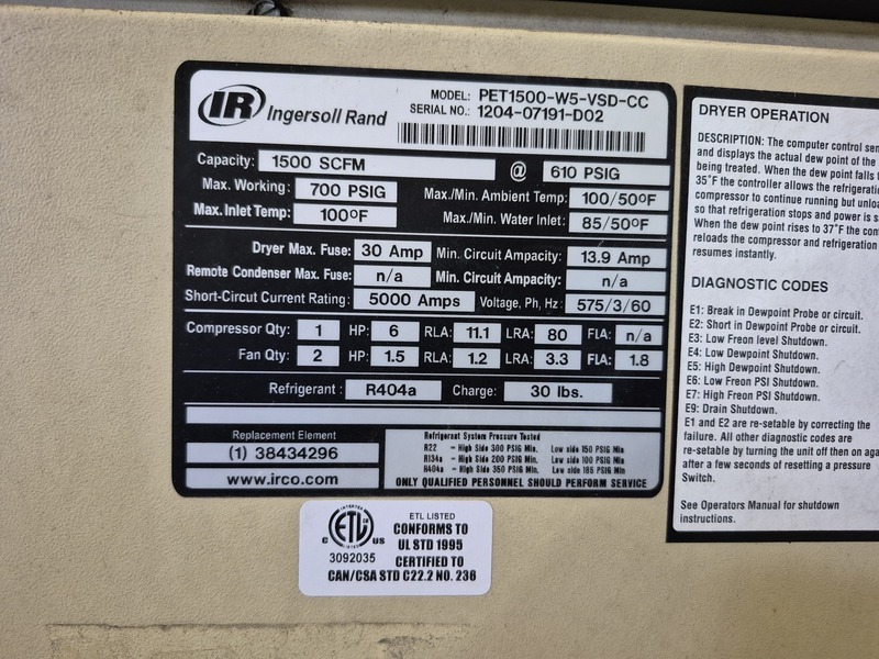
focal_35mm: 23
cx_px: 440
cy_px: 330
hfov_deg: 73.9
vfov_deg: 58.9
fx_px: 584
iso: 640
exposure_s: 1/60
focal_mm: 5.4
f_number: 1.8
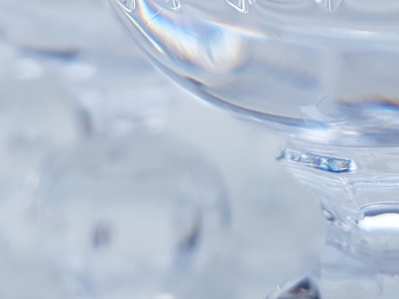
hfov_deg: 22.1
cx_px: 291
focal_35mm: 88
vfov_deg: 15.4
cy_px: -160
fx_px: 1014
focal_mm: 4.2
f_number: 1.7
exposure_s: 1/621
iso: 64
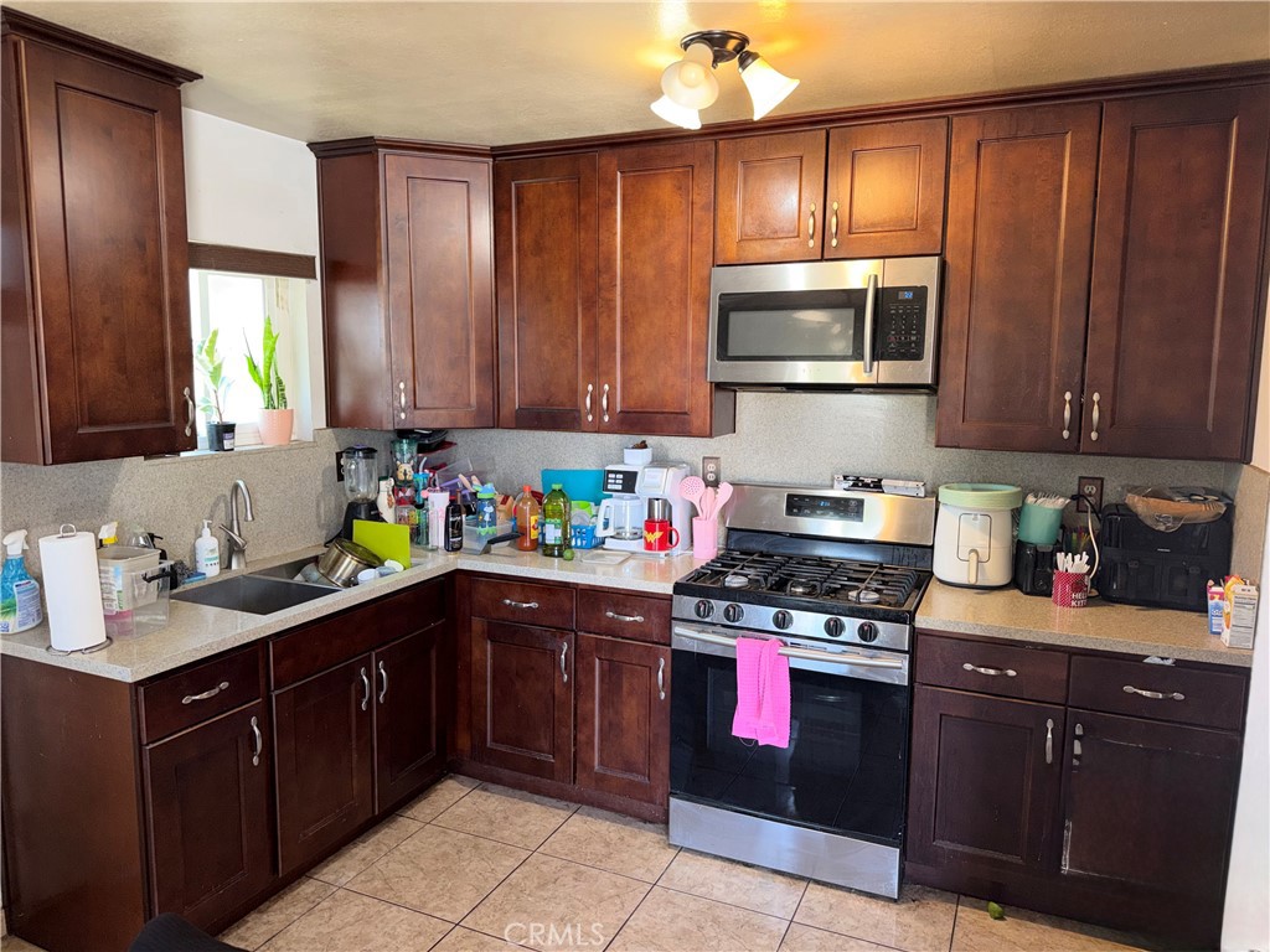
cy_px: 476
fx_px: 881
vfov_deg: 56.8
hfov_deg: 71.6
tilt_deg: -6.9
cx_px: 635
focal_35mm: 24
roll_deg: -0.9
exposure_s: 1/27
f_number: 1.78
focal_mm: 6.76
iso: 80
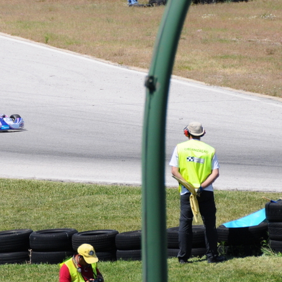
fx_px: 5318
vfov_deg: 3.0
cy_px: 112
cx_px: 84
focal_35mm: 577
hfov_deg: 3.0
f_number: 5.6
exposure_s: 1/2000
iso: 400
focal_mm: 200
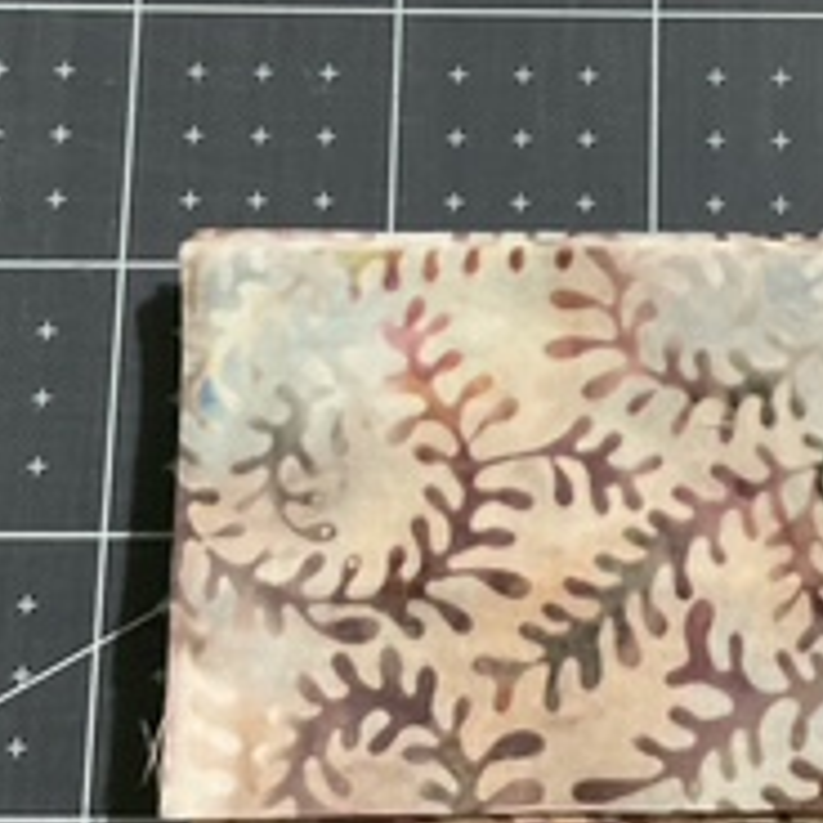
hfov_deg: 19.1
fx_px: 2394
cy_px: 76
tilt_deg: -78.0
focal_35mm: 89
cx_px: 765
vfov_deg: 19.1
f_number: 1.8
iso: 200
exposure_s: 1/60
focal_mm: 3
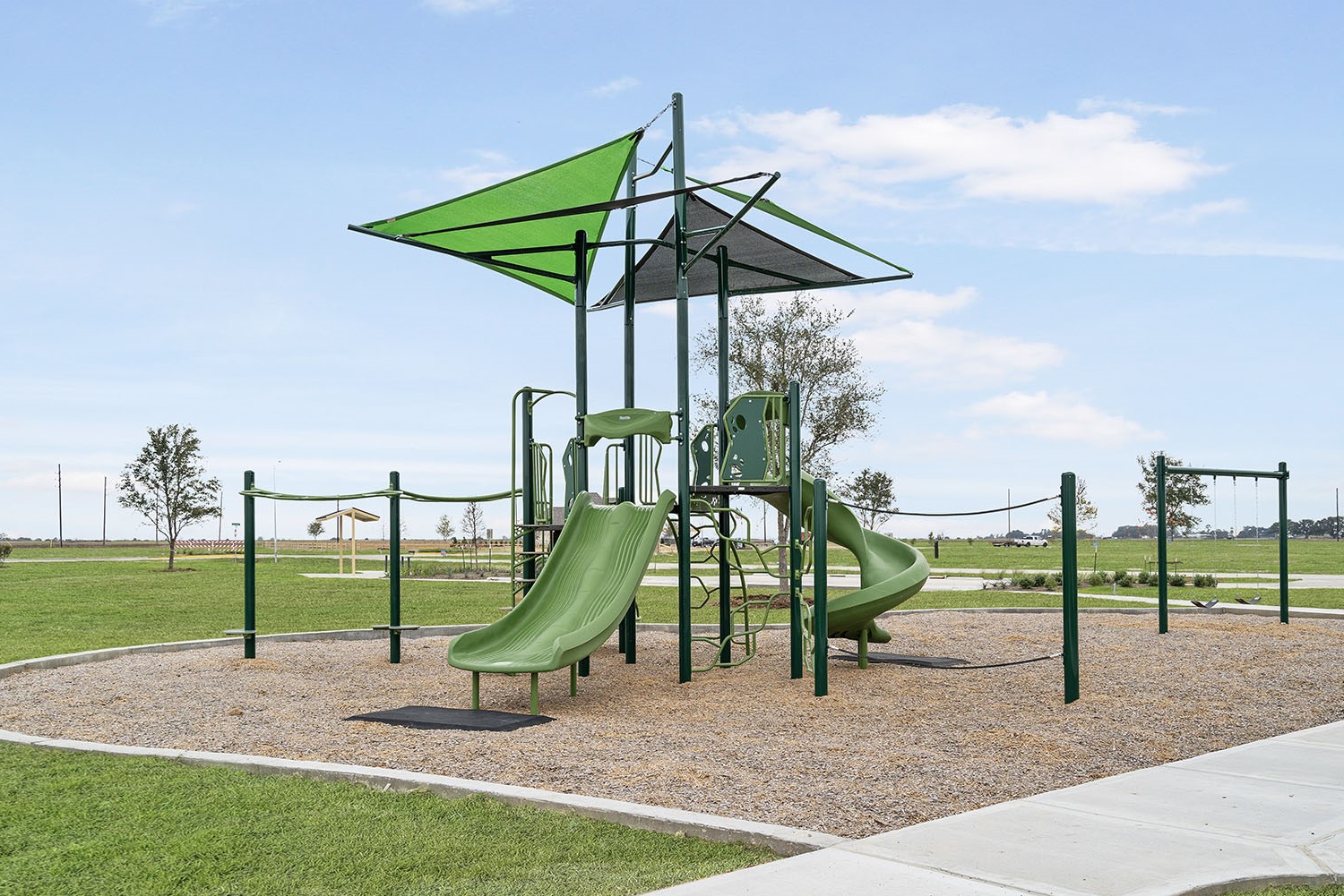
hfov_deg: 61.9
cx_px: 670
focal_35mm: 30
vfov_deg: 43.6
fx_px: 1120
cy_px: 462
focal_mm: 29
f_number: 7.1
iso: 200
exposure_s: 1/640
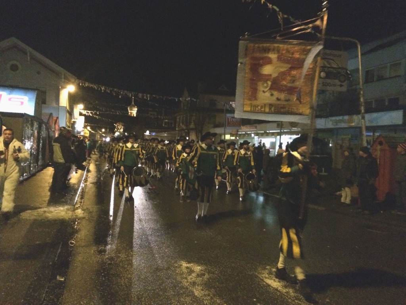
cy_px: 152
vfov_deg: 48.2
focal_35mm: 29
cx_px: 203
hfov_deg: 61.7
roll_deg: -0.7
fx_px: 340
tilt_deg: +0.2
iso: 1250
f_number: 2.2
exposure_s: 1/17
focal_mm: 4.15
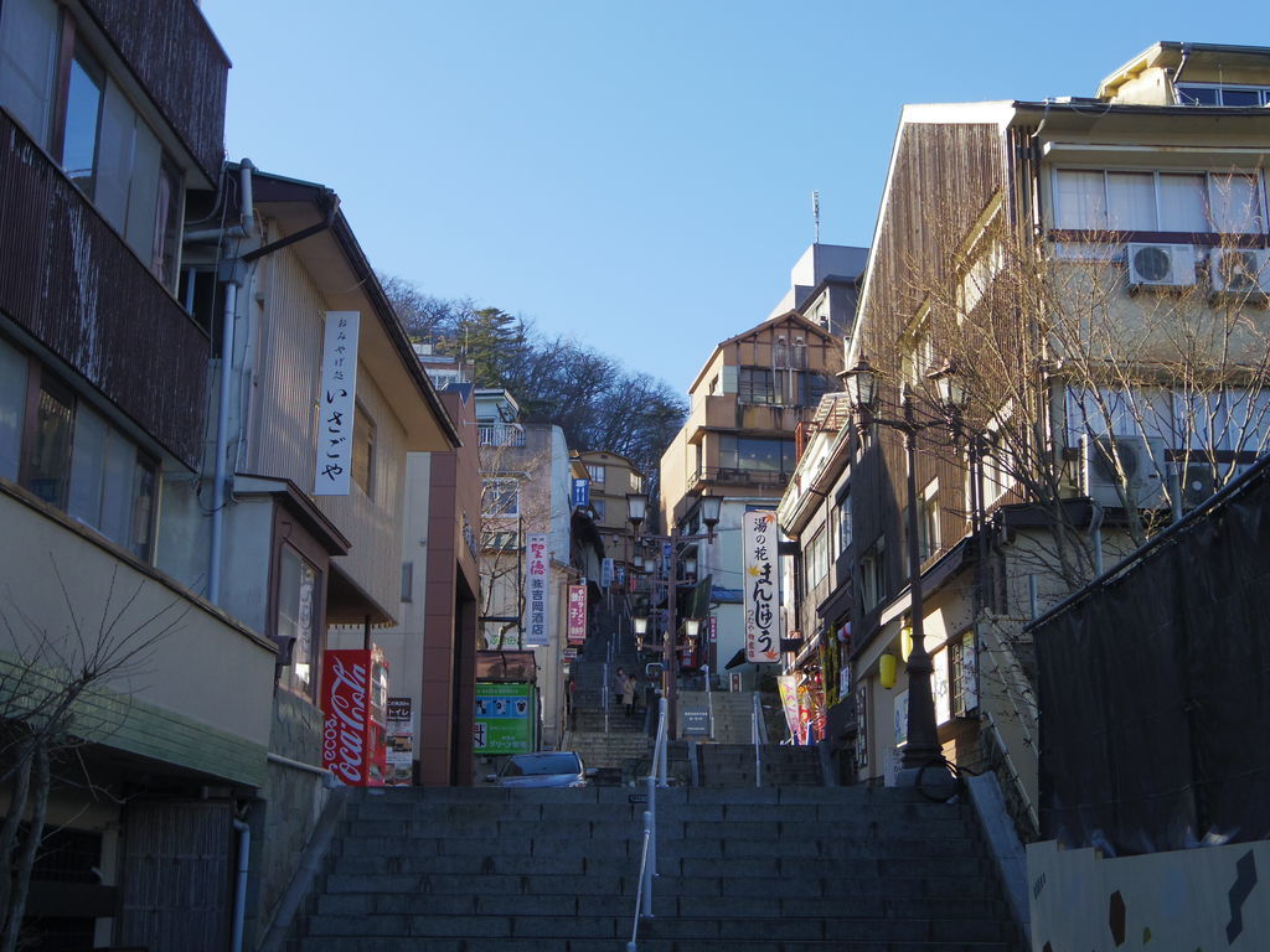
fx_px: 1724
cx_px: 635
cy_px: 476
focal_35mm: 47
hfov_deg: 40.4
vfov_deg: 30.9
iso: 250
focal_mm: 8.5
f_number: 3.2
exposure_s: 1/1000
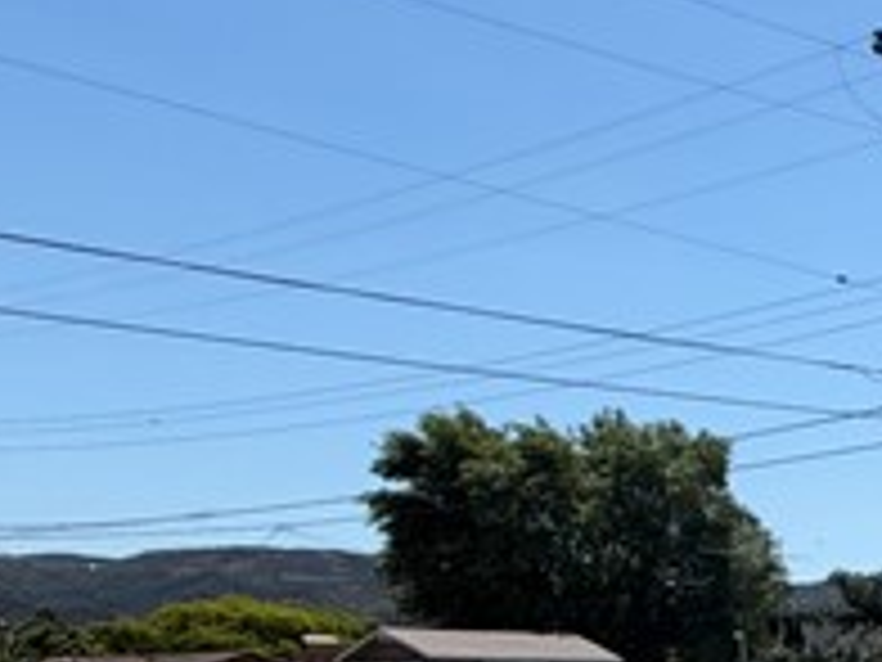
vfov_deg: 18.6
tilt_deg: -5.4
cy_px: 883
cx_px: 1908
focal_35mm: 73
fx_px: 1860
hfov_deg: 16.8
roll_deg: +0.2
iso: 20
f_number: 2.2
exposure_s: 1/1235
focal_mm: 2.22
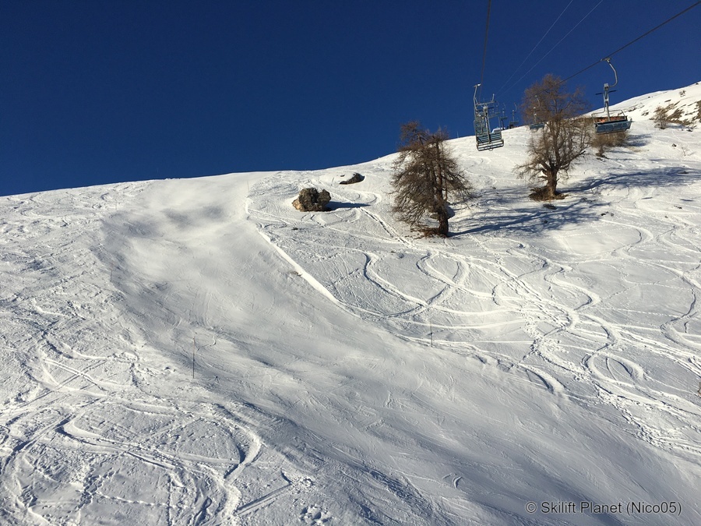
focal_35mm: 29
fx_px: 587
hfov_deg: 61.7
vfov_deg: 48.2
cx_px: 350
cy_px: 263
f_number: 2.2
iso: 25
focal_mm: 4.15
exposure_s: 1/3205
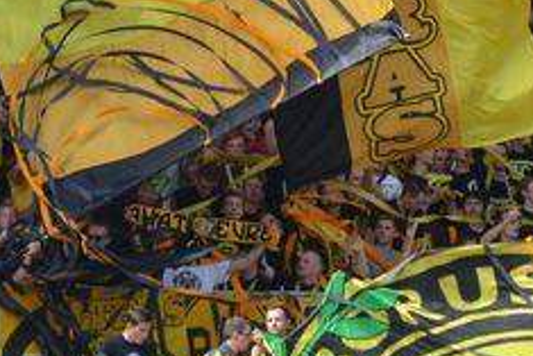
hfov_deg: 3.5
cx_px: 424
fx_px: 8622
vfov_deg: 2.4
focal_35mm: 582
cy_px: 202
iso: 400
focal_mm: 160
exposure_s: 1/1250
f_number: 5
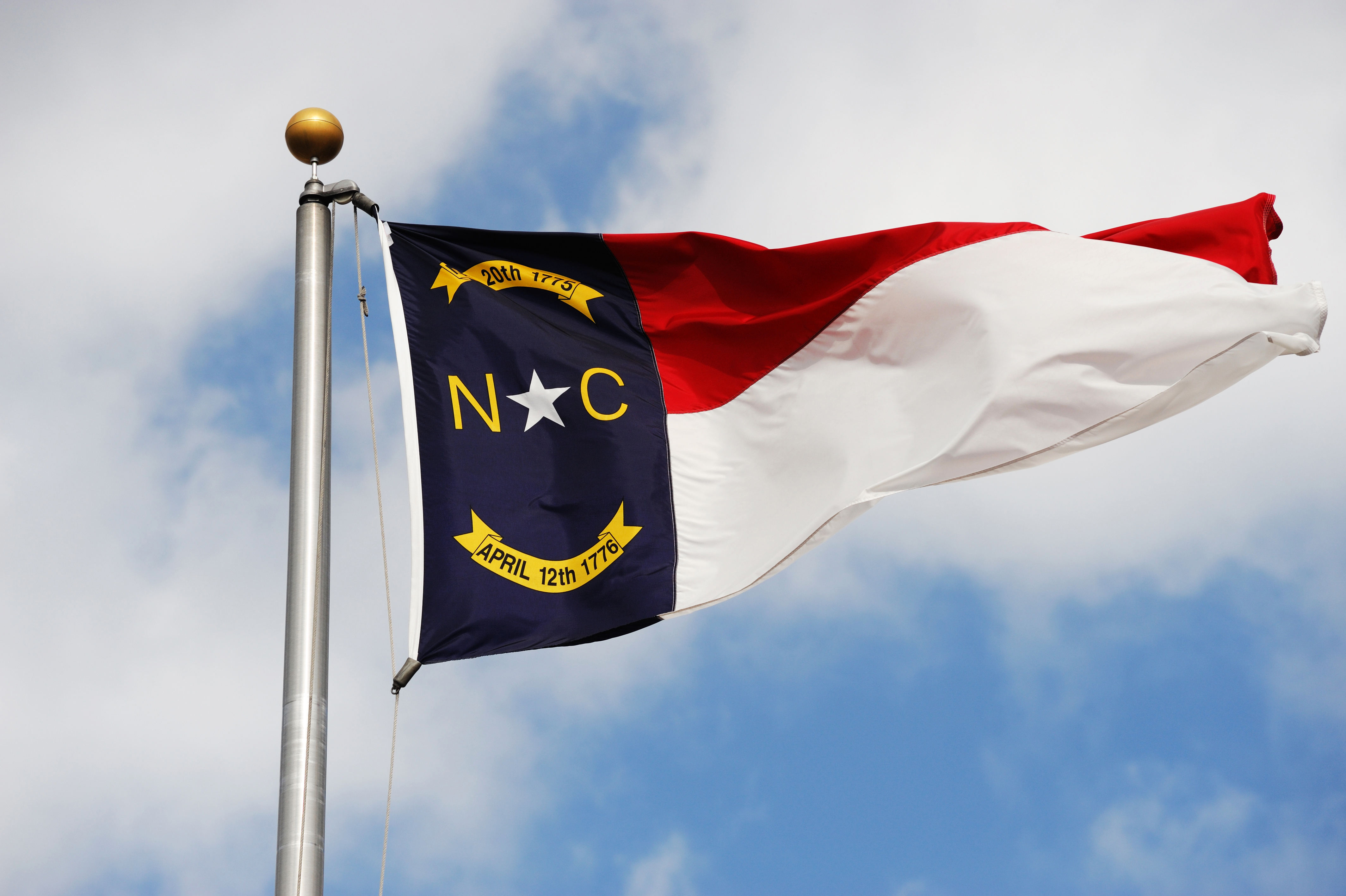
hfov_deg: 13.3
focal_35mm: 155
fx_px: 5791
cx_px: 673
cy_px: 448
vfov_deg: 8.8
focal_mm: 155
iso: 400
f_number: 7.1
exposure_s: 1/2000
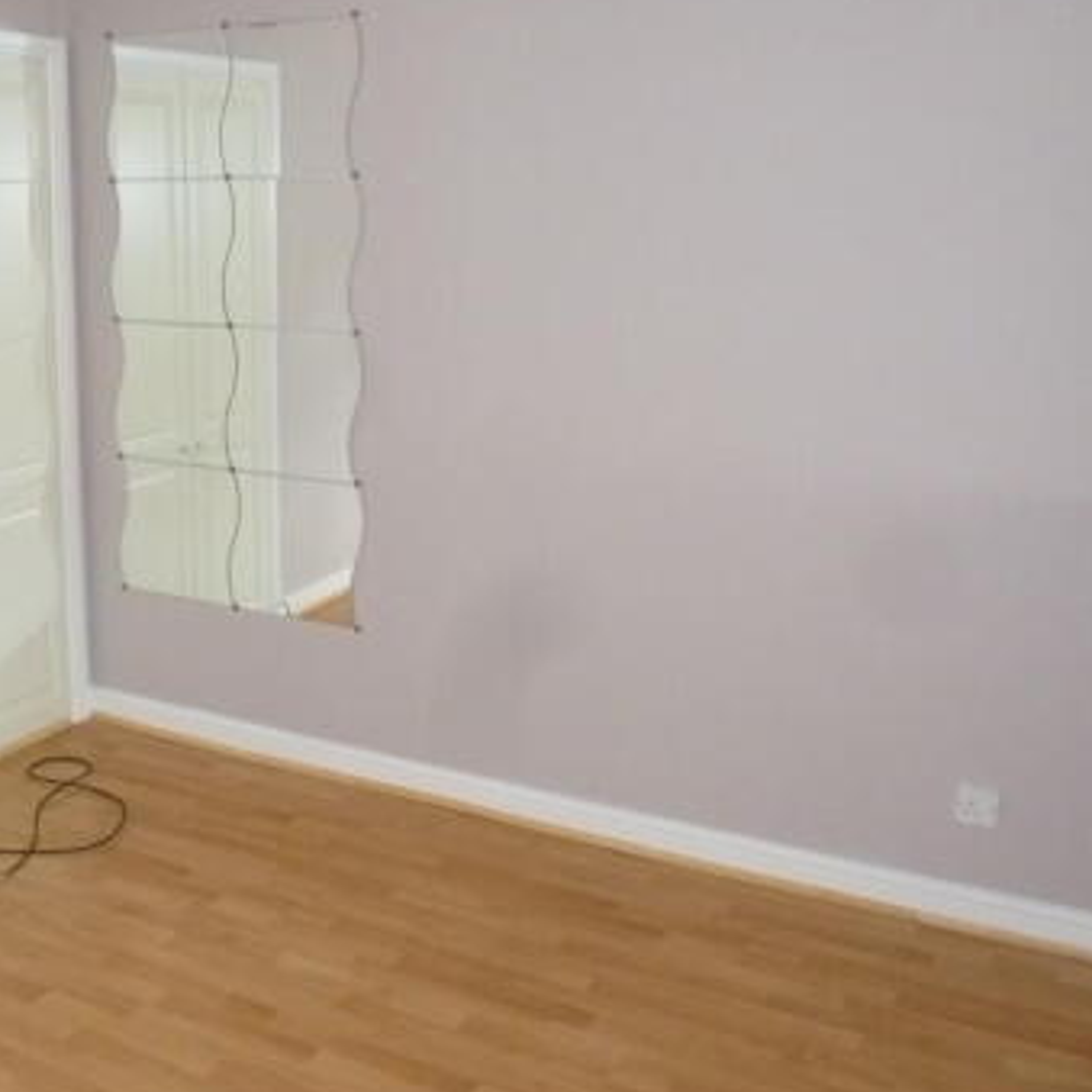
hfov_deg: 42.4
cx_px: 263
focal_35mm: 38
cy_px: 449
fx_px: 1356
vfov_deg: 43.7
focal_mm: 4.5
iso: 400
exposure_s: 1/60
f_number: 3.1
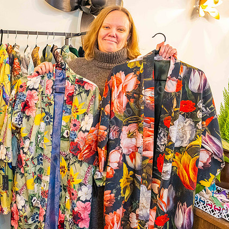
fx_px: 322
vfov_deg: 39.2
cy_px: 116
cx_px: 44
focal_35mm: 43
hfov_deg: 37.7
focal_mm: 31
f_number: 5.6
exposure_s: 1/100
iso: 5000
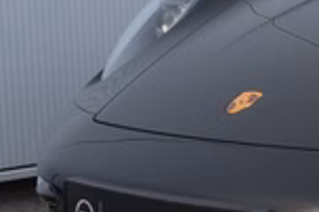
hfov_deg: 11.2
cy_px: 101
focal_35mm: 164
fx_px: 1452
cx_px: 665
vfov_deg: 8.4
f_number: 10
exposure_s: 1/50
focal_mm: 26
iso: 400
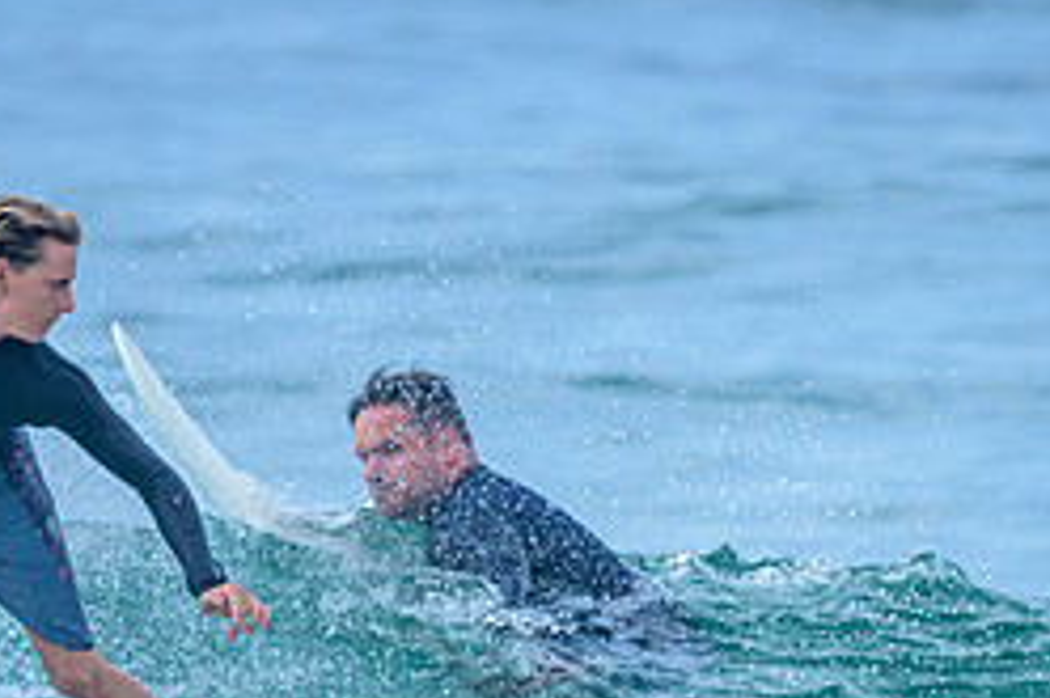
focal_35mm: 2512
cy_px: 840
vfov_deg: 0.5
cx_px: 406
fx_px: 73216
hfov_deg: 0.8
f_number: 6.3
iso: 450
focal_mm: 800
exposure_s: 1/3200
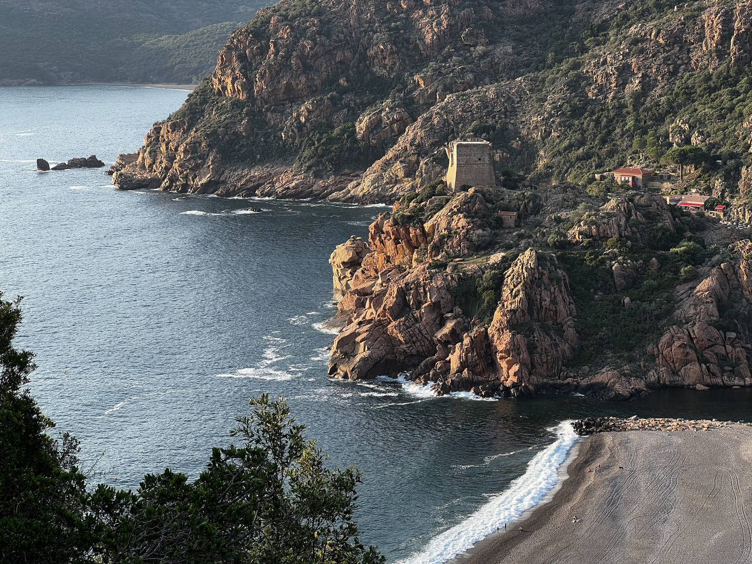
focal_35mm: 77
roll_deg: +0.2
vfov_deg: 19.1
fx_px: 1673
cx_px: 376
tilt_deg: -8.6
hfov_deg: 25.3
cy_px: 282
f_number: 2.8
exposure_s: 1/164
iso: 32
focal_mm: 9
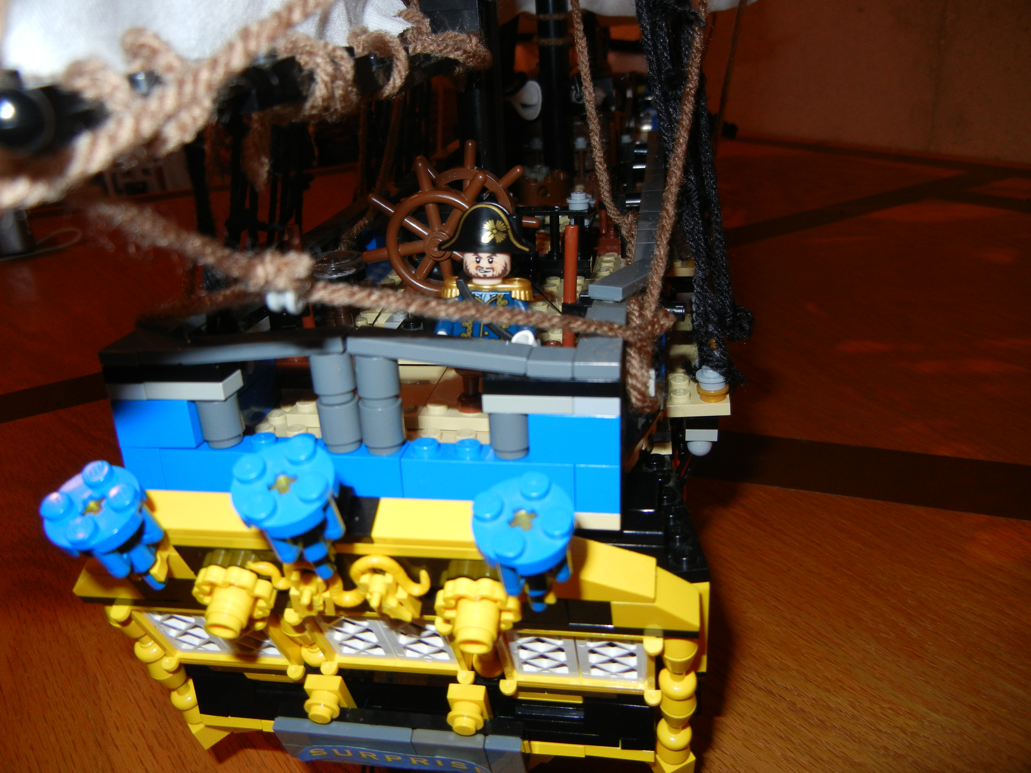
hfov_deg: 60.0
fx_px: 894
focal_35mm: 30
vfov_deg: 46.8
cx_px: 516
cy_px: 386
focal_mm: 5.4
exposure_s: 1/30
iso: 200
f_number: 3.5
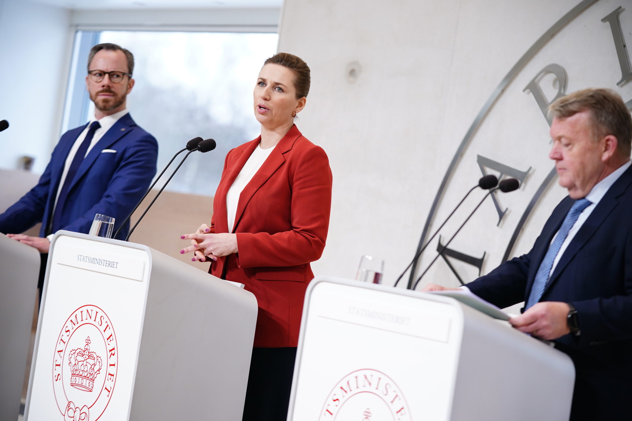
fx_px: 1720
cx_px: 316
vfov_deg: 14.0
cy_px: 210
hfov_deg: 20.8
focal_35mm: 98
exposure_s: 1/320
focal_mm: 98
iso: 1250
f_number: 2.8
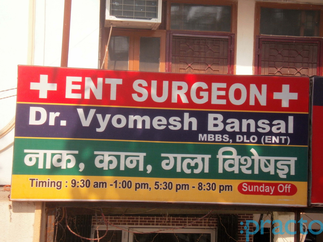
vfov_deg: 38.7
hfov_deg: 50.1
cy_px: 121
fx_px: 345
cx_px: 162
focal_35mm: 37
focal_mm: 6.51
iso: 100
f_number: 3.1
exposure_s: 1/320
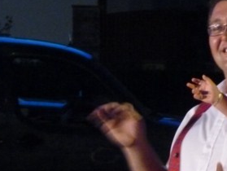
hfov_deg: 6.4
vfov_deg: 4.9
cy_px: 114
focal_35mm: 307
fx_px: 2016
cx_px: 237
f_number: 3.6
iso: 1000
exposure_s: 1/15
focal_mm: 23.7
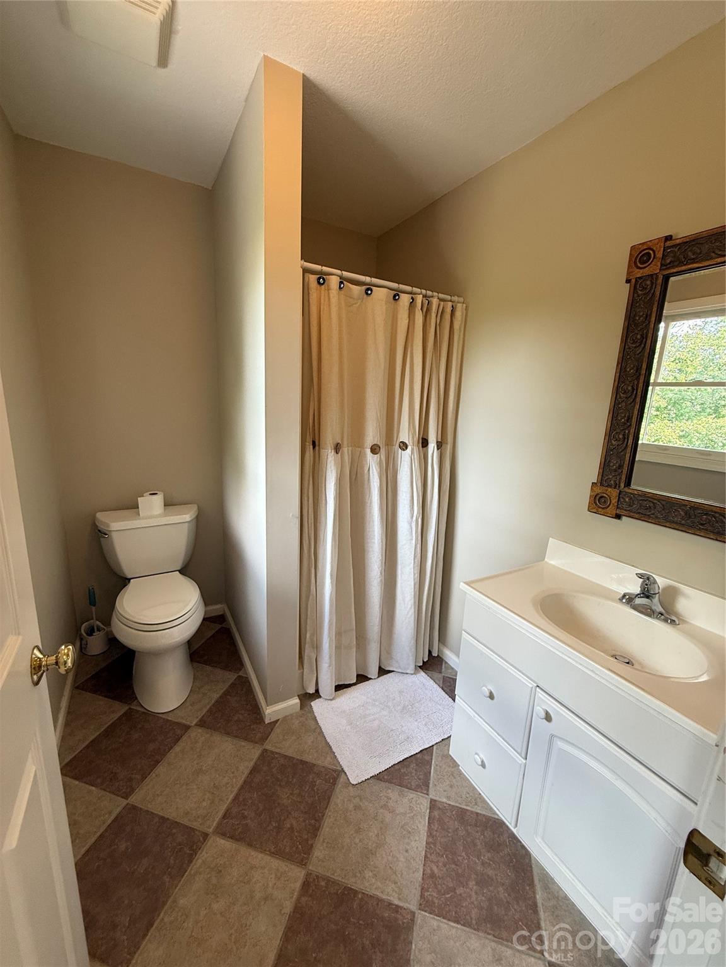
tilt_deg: -11.6
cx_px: 363
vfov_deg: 102.1
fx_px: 391
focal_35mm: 14
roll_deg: -3.3
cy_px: 484
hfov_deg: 85.7
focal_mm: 2.22
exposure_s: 1/120
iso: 160
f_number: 2.2
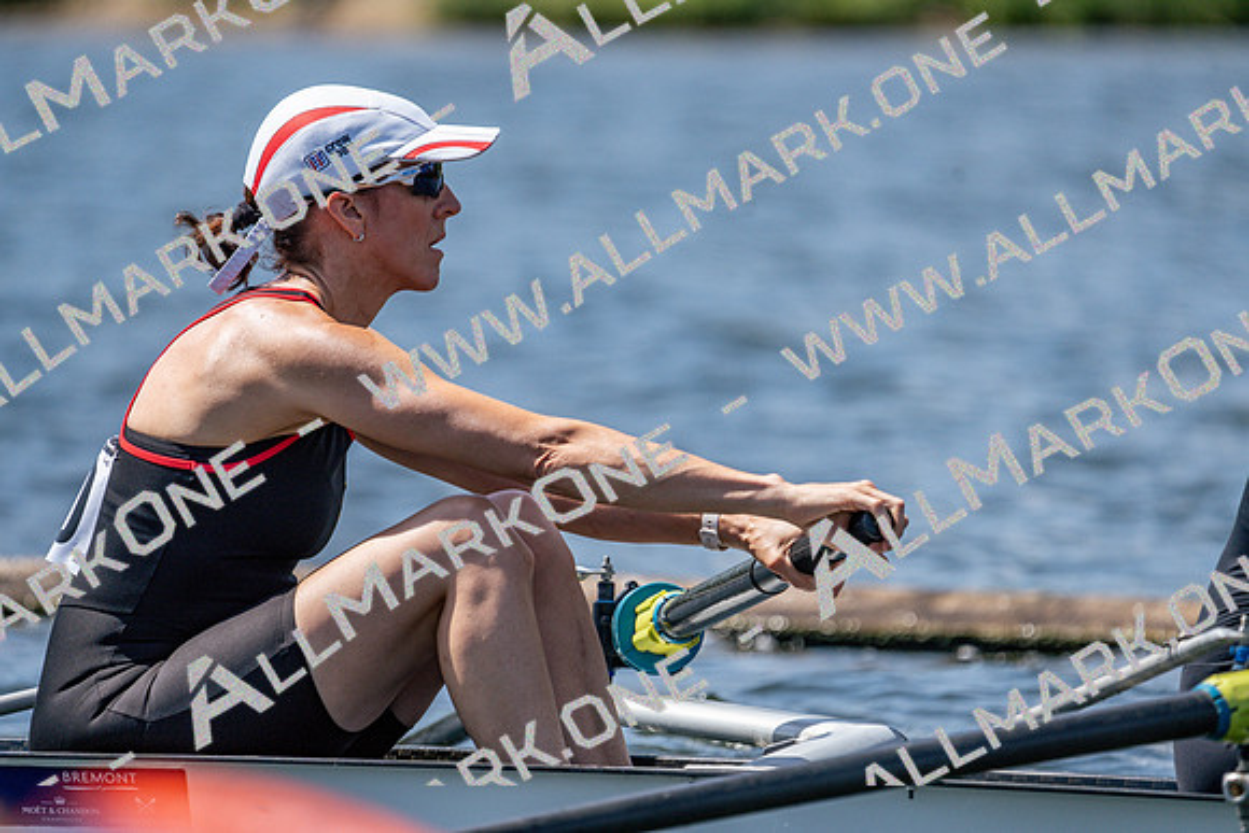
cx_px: 624
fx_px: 18357
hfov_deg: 3.9
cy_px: 416
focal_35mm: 529
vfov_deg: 2.6
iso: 320
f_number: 6.3
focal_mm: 529
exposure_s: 1/2000
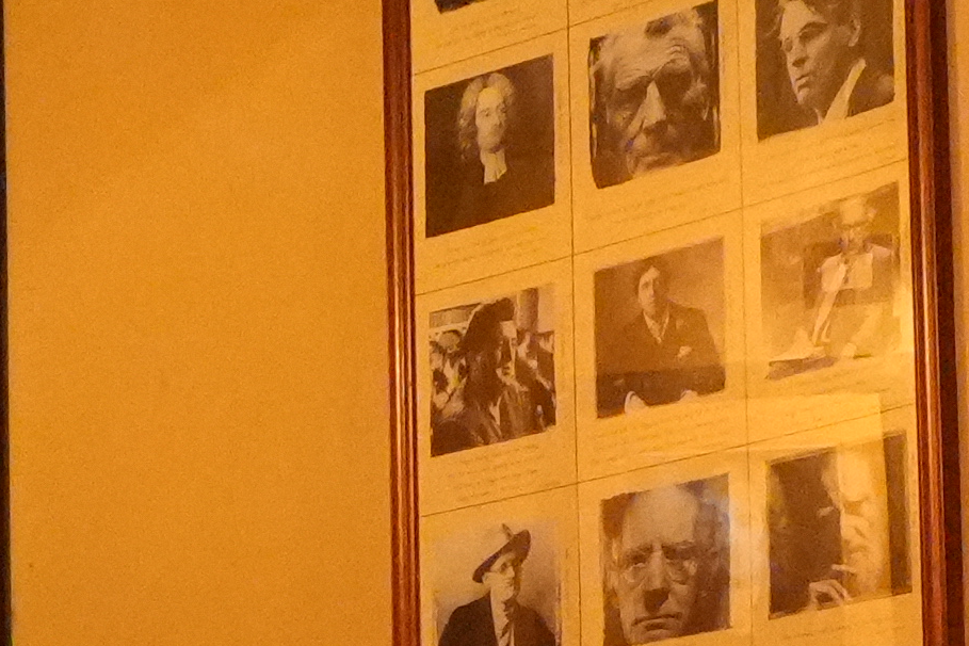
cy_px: 1077
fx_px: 4952
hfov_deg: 11.0
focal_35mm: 184
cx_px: -226
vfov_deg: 7.3
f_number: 3.5
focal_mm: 18
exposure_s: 1/20
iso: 6400
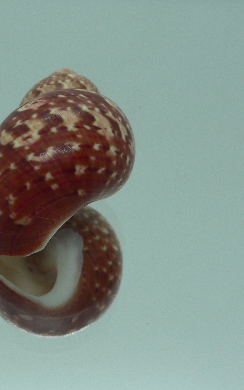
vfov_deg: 40.3
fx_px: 532
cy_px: 193
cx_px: 55
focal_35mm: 50
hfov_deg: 25.5
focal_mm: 4.6
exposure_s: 1/60
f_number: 2.8
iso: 80
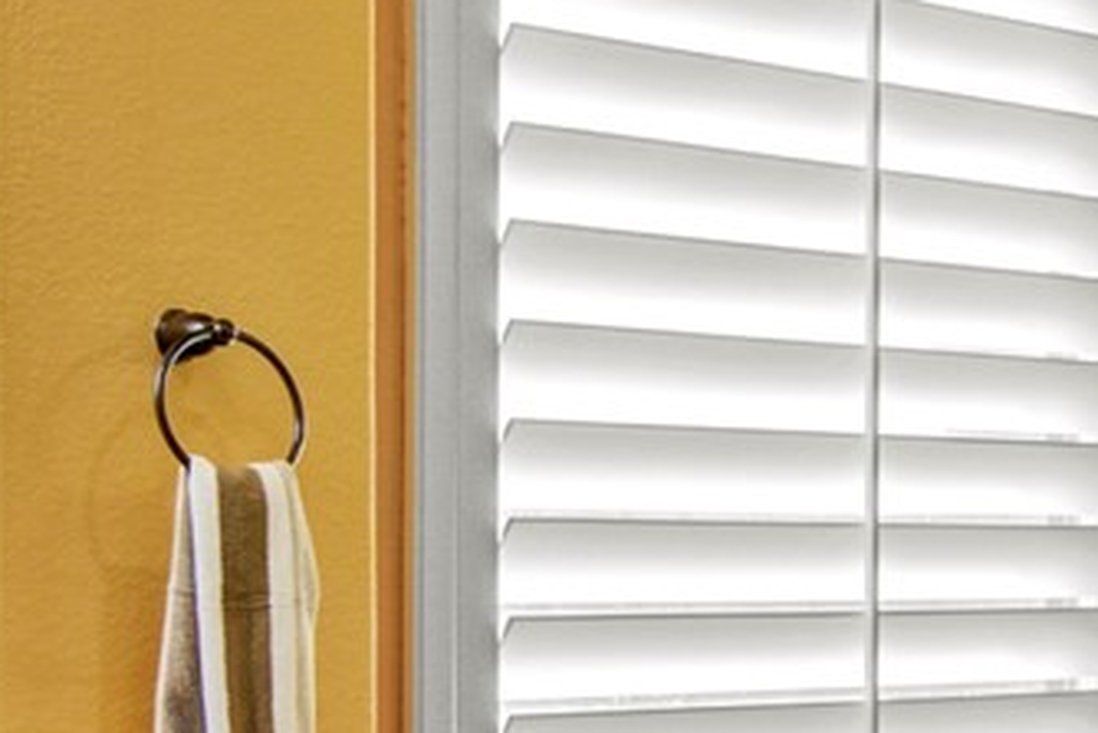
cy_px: 623
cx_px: 1211
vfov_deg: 13.1
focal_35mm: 104
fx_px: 3173
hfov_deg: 18.8
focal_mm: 16
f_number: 8
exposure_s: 1/8
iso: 250
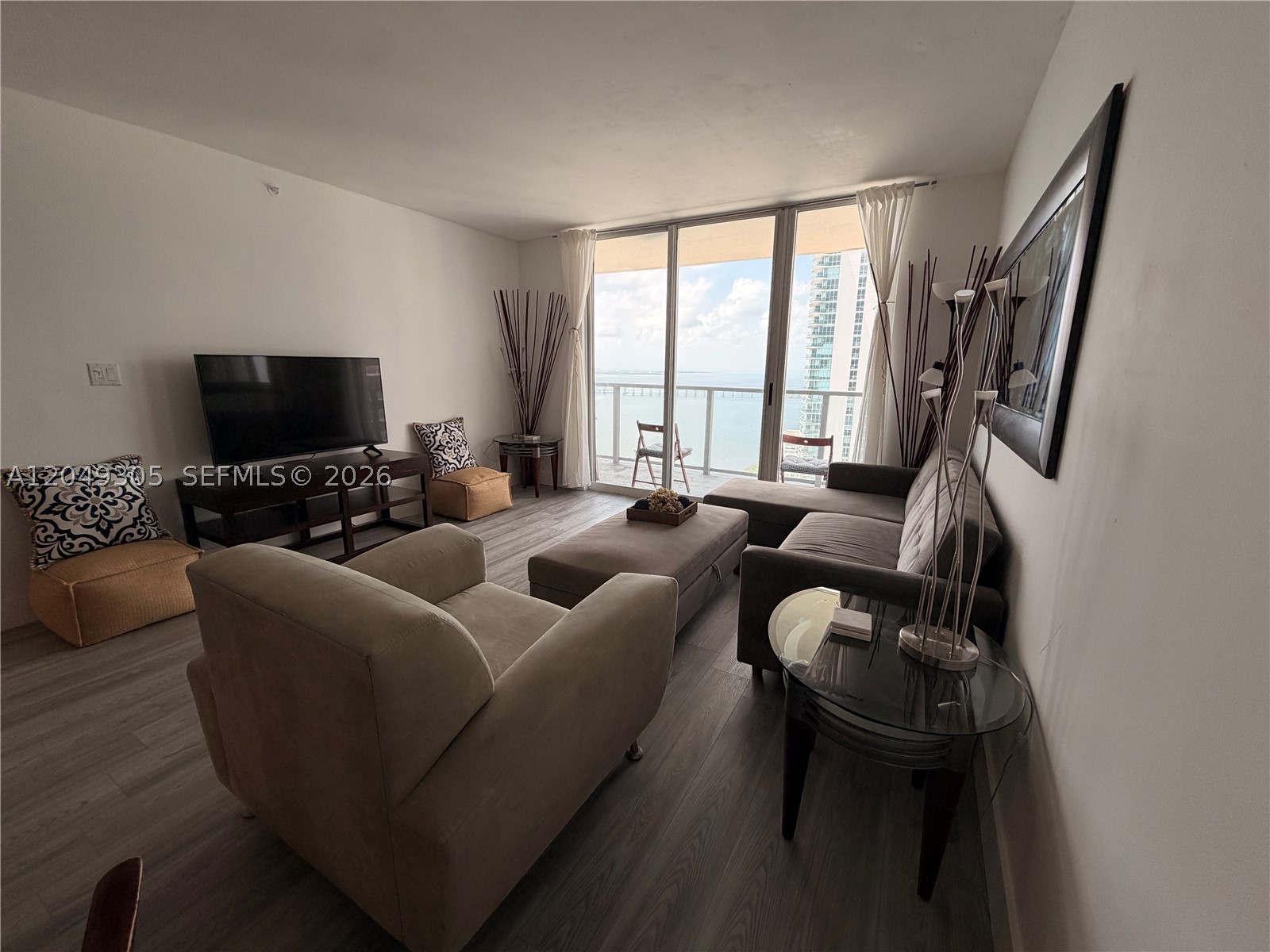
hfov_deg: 102.1
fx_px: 514
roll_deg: +0.6
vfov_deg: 85.7
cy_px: 476
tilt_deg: -12.0
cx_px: 635
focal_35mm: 14
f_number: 2.2
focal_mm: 2.22
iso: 64
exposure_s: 1/502
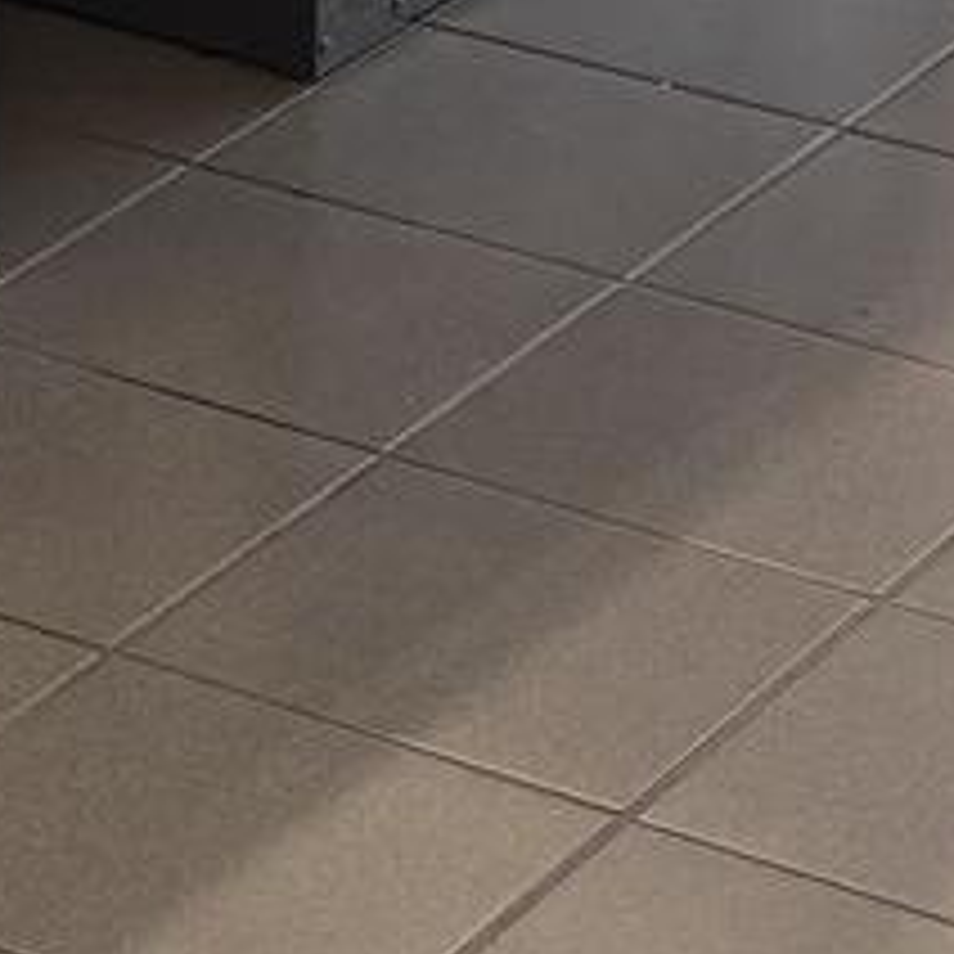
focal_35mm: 208
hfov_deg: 8.1
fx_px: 6485
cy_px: -1408
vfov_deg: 7.8
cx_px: -716
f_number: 1.6
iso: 50
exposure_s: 1/156
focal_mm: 5.96
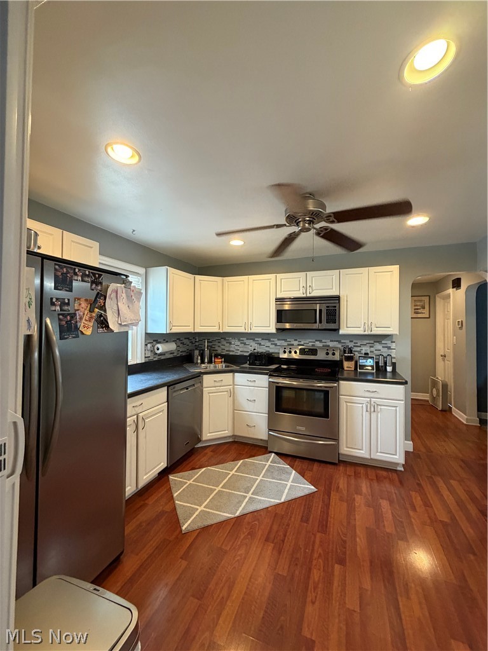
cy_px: 326
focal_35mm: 14
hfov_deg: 85.7
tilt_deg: +1.9
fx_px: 263
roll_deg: -0.4
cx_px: 244
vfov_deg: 102.1
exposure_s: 1/60
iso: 320
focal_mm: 2.22
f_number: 2.2
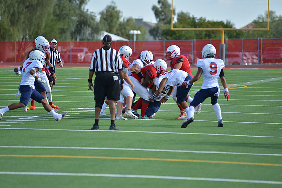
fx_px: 1567
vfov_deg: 6.9
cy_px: 94
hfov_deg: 10.3
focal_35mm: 200
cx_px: 141
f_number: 2.8
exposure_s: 1/1600
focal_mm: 200
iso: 160
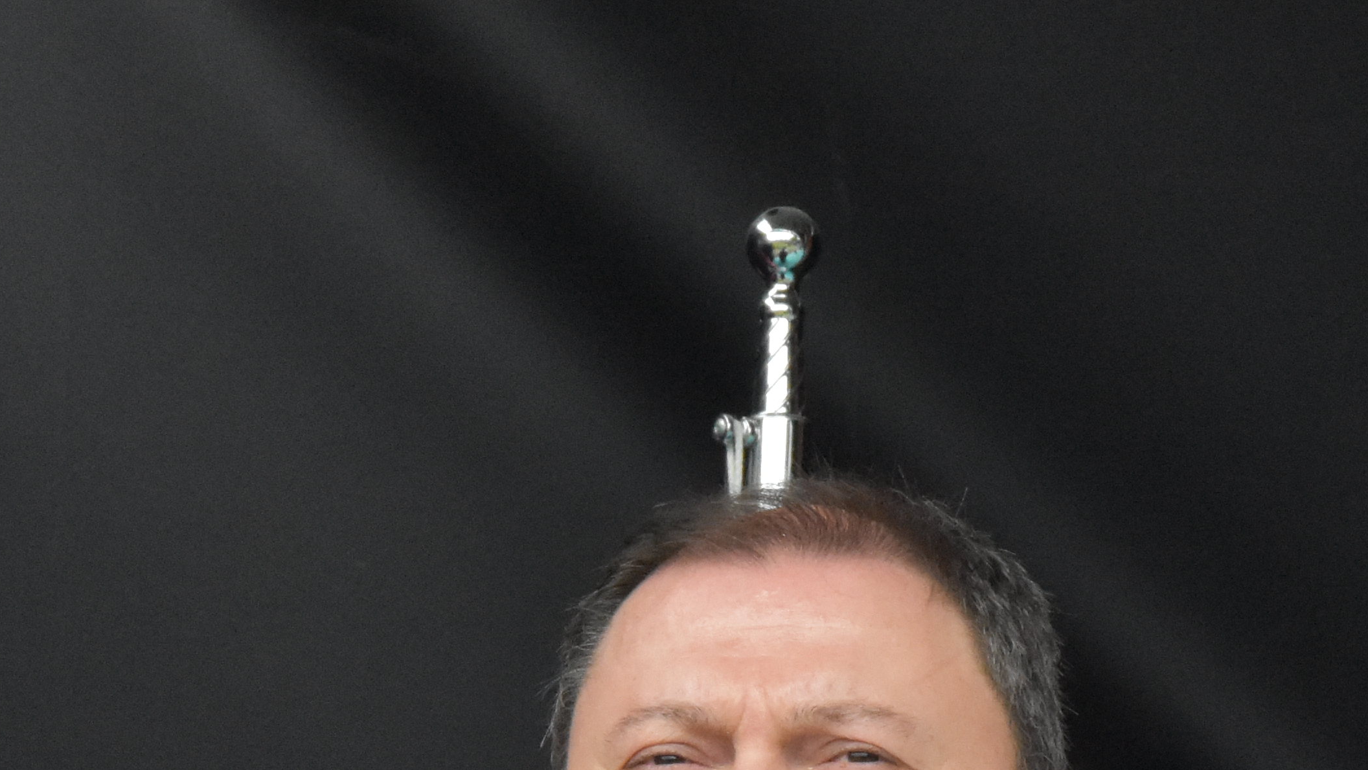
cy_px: 1027
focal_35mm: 379
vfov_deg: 3.2
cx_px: 317
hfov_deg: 5.7
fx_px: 13766
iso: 4000
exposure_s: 1/800
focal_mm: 85
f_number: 14
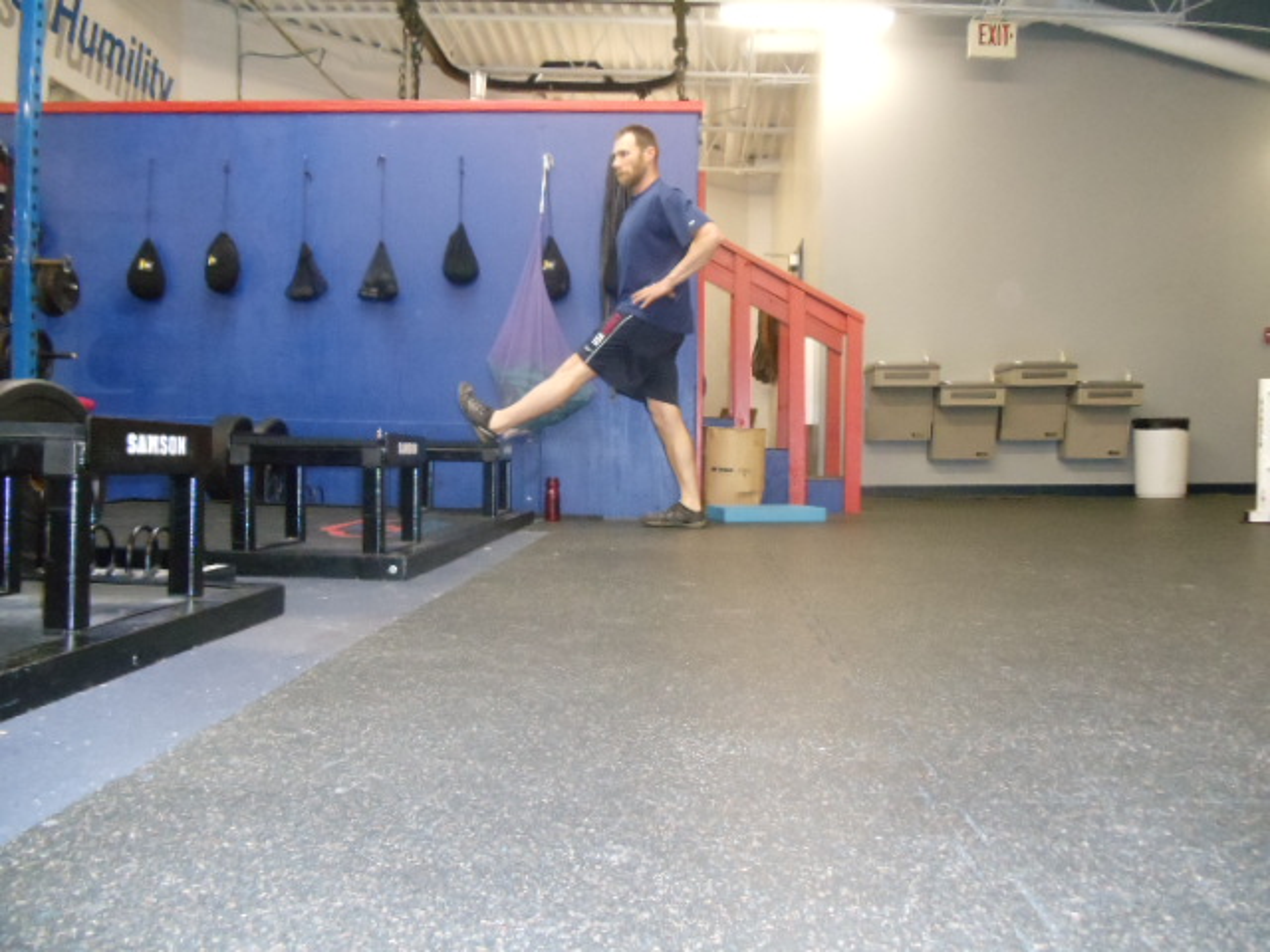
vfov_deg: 32.9
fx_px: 1614
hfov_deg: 42.9
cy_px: 476
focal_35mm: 44
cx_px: 635
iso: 800
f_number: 3.5
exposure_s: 1/30
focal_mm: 6
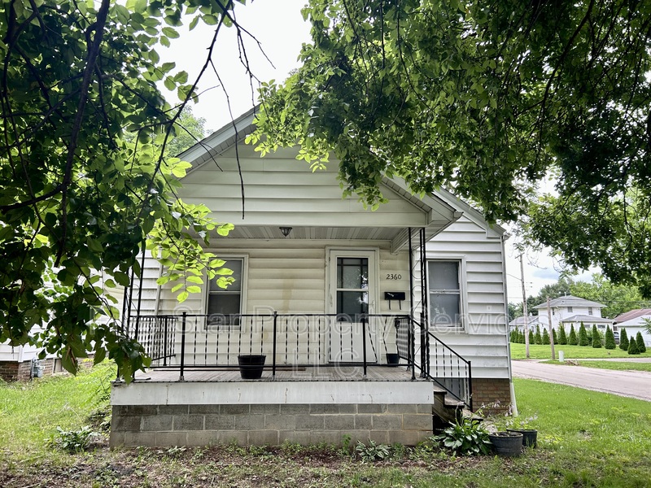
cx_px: 326
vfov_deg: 53.1
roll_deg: -0.1
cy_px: 244
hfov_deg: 67.3
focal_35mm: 26
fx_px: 489
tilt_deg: +10.0
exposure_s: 1/302
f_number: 1.5
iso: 50
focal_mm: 5.7
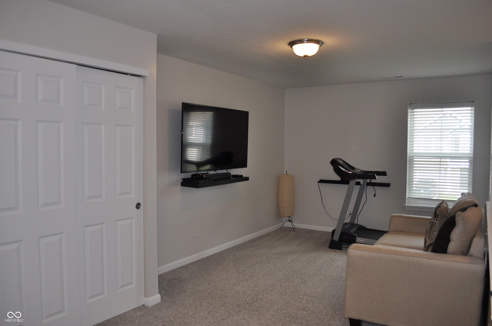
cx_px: 246
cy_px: 163
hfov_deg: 67.4
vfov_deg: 47.8
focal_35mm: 27
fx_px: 369
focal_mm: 18
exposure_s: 1/200
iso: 360
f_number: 3.5
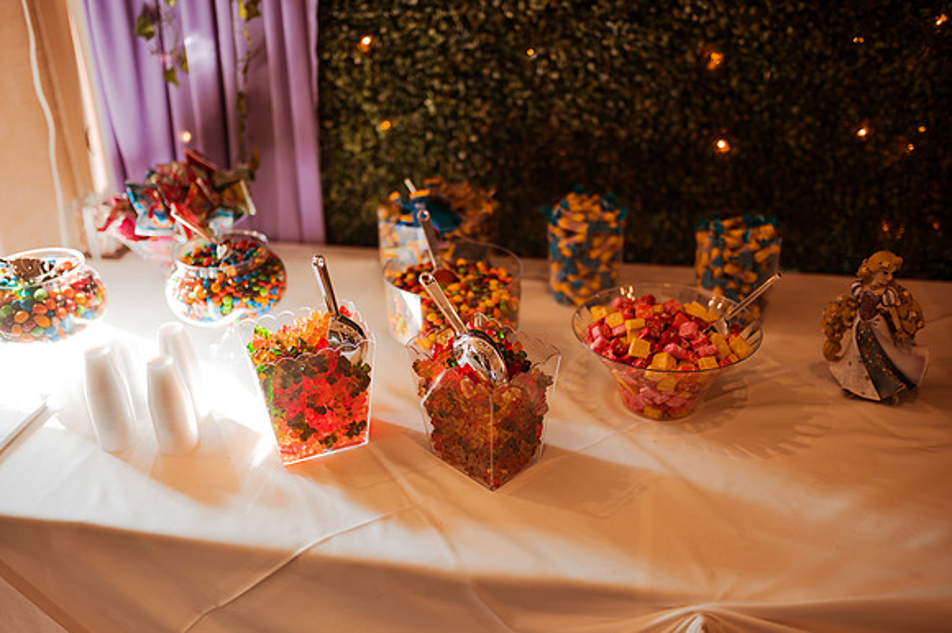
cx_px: 476
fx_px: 925
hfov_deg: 54.5
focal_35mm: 35
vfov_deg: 37.8
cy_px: 316
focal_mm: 35
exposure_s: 1/320
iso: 160
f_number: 1.4
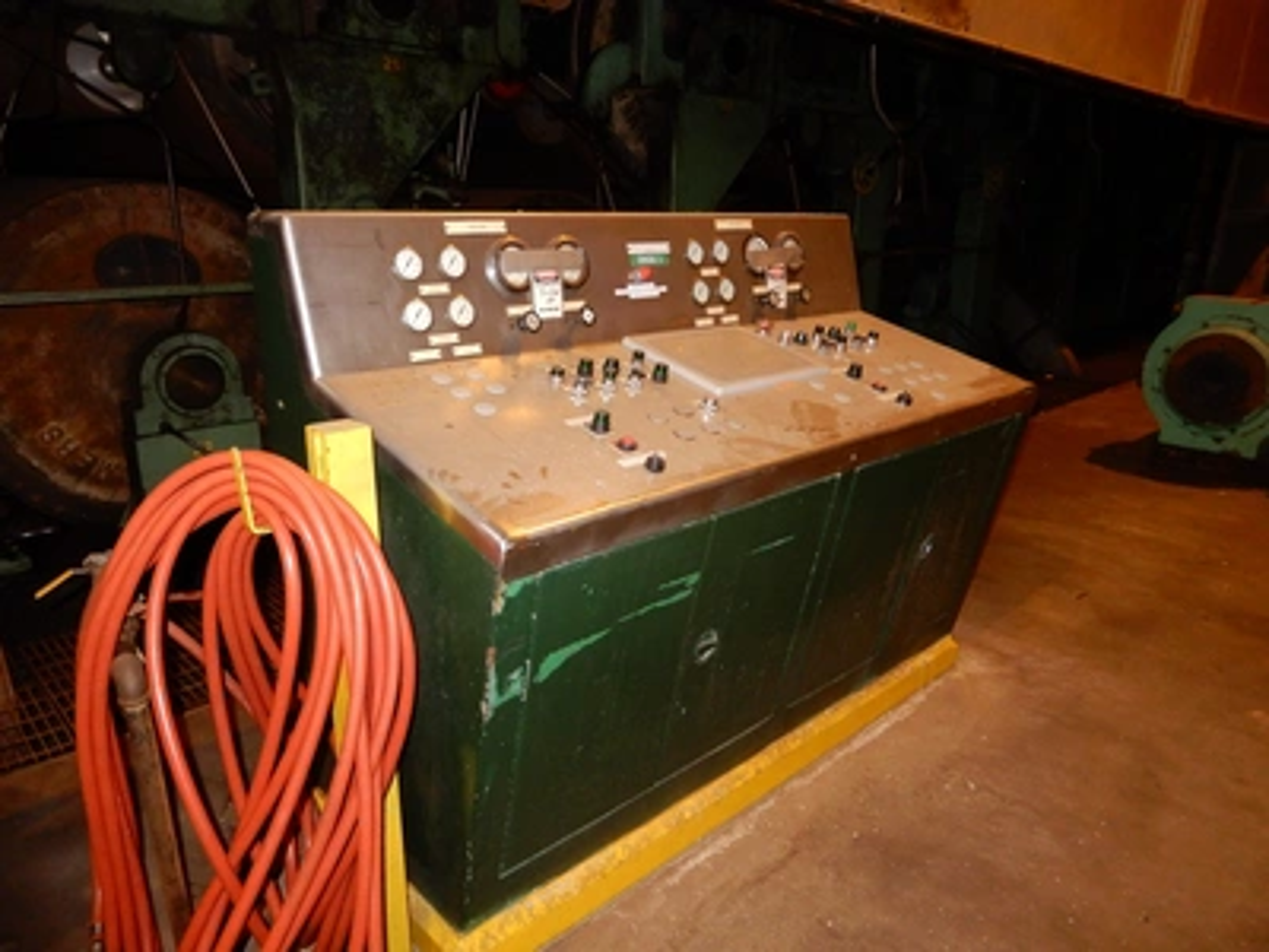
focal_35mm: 24
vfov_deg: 56.8
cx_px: 634
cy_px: 476
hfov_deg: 71.6
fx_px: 880
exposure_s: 1/30
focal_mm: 4.3
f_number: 3.4
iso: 450
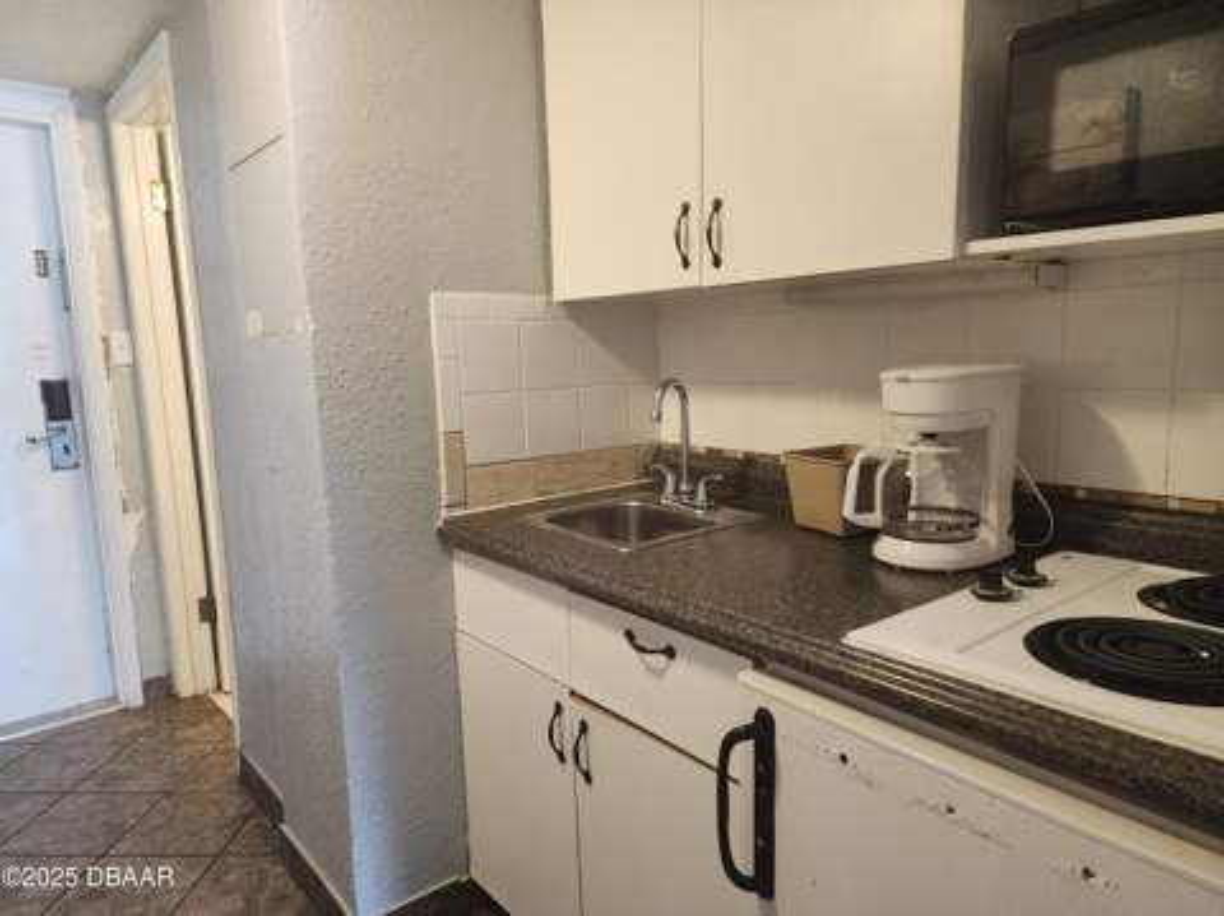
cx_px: 612
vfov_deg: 58.8
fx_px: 812
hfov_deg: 74.0
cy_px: 458
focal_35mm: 23
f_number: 1.8
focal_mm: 6.4
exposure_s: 1/120
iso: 640
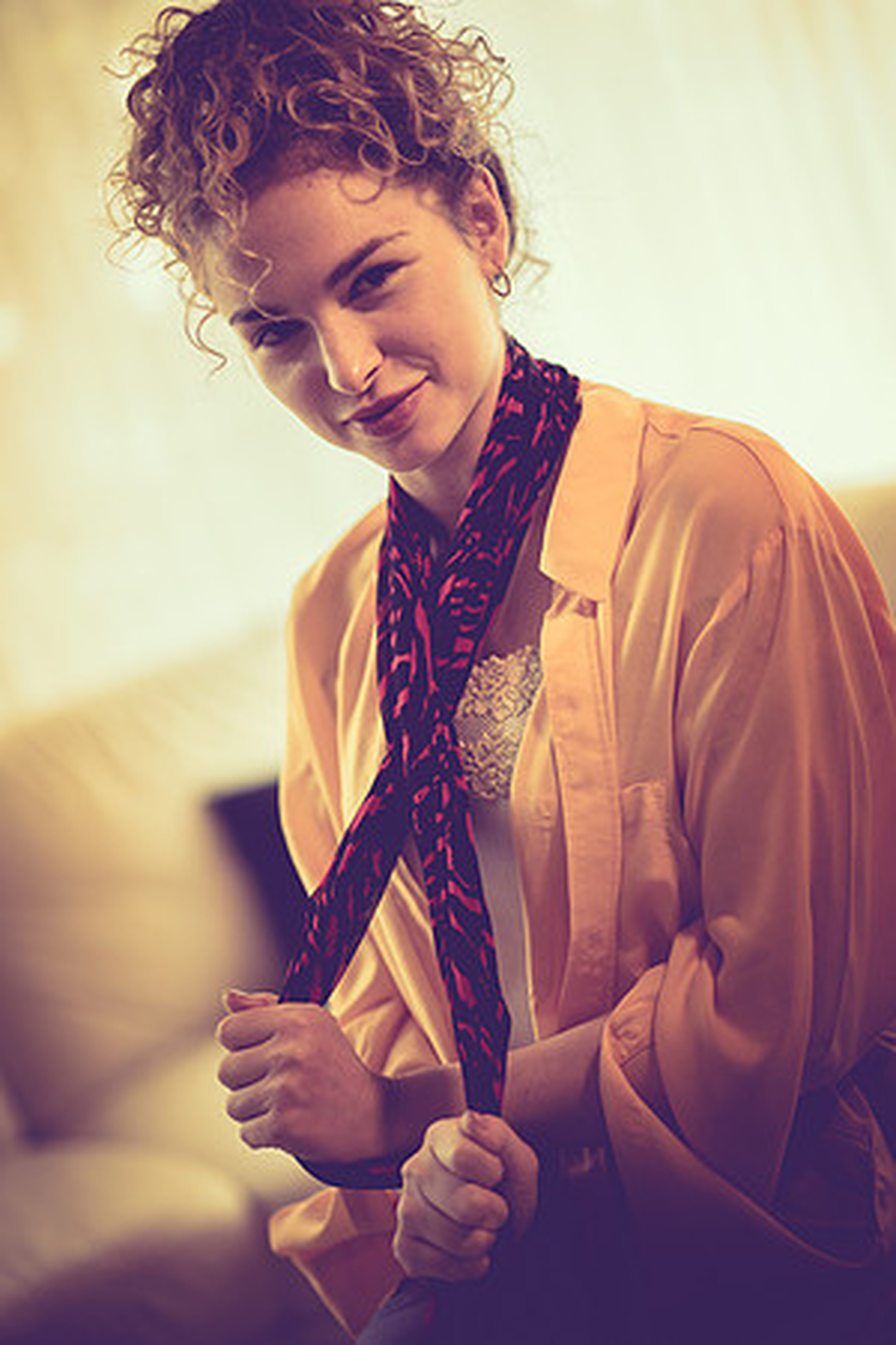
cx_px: 448
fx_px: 3173
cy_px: 672
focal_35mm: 85
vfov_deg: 23.9
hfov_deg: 16.1
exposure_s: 1/200
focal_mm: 85
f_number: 1.8
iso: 640
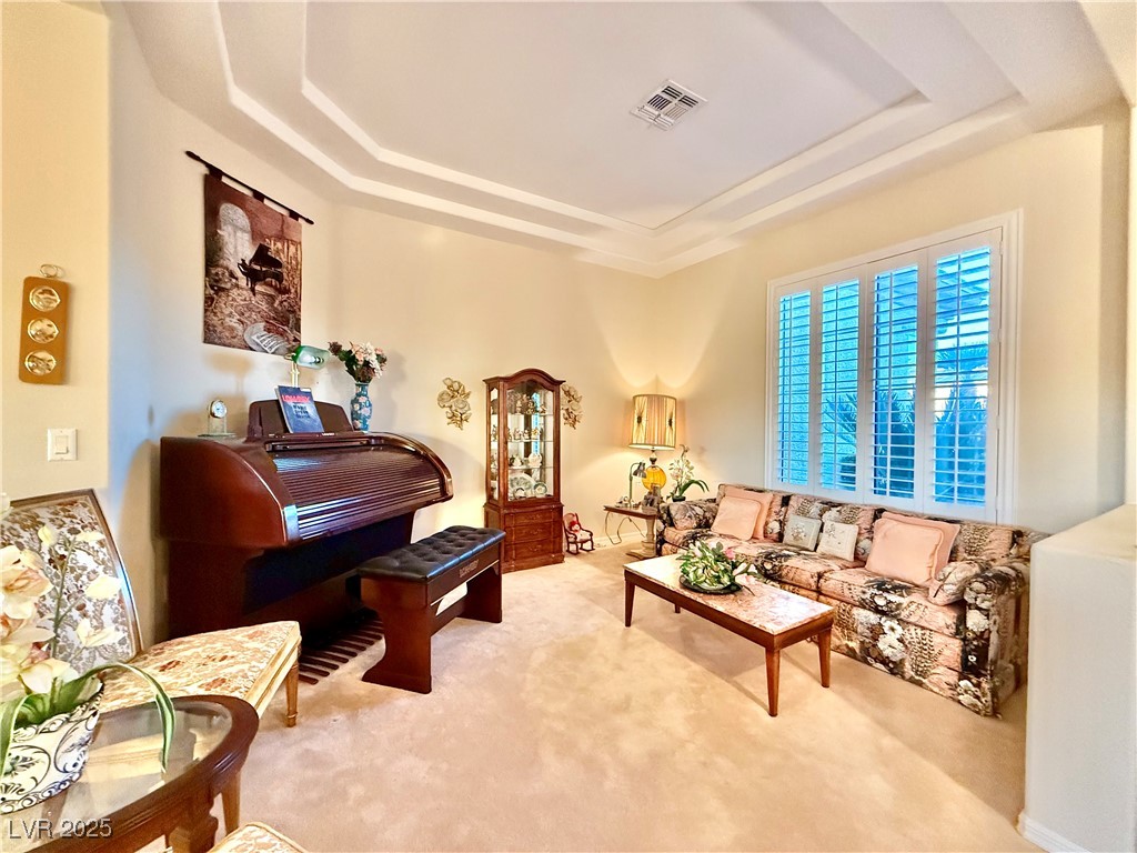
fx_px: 460
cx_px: 568
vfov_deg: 85.7
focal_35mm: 14
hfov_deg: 102.1
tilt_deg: +0.0
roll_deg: -0.1
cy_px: 426
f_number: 2.2
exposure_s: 1/60
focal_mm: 2.22
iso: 640
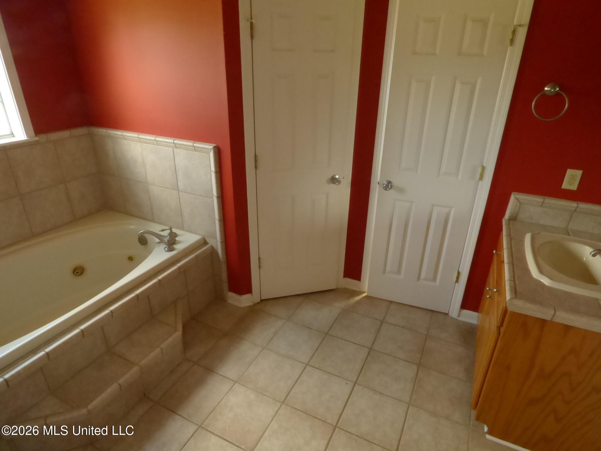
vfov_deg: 66.0
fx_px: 347
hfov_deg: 81.7
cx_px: 300
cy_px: 226
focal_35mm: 20
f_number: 7.1
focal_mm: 3.58
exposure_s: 1/30
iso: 800
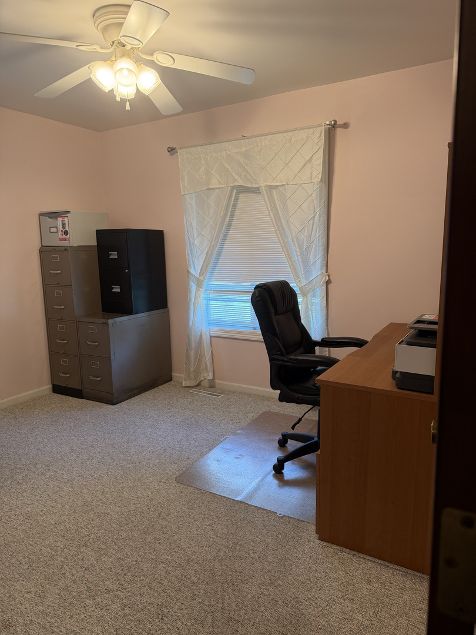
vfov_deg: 71.6
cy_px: 318
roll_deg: +1.5
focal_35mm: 24
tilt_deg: -9.1
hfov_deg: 56.8
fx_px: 440
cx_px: 238
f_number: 1.78
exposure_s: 1/60
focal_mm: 6.76
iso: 160
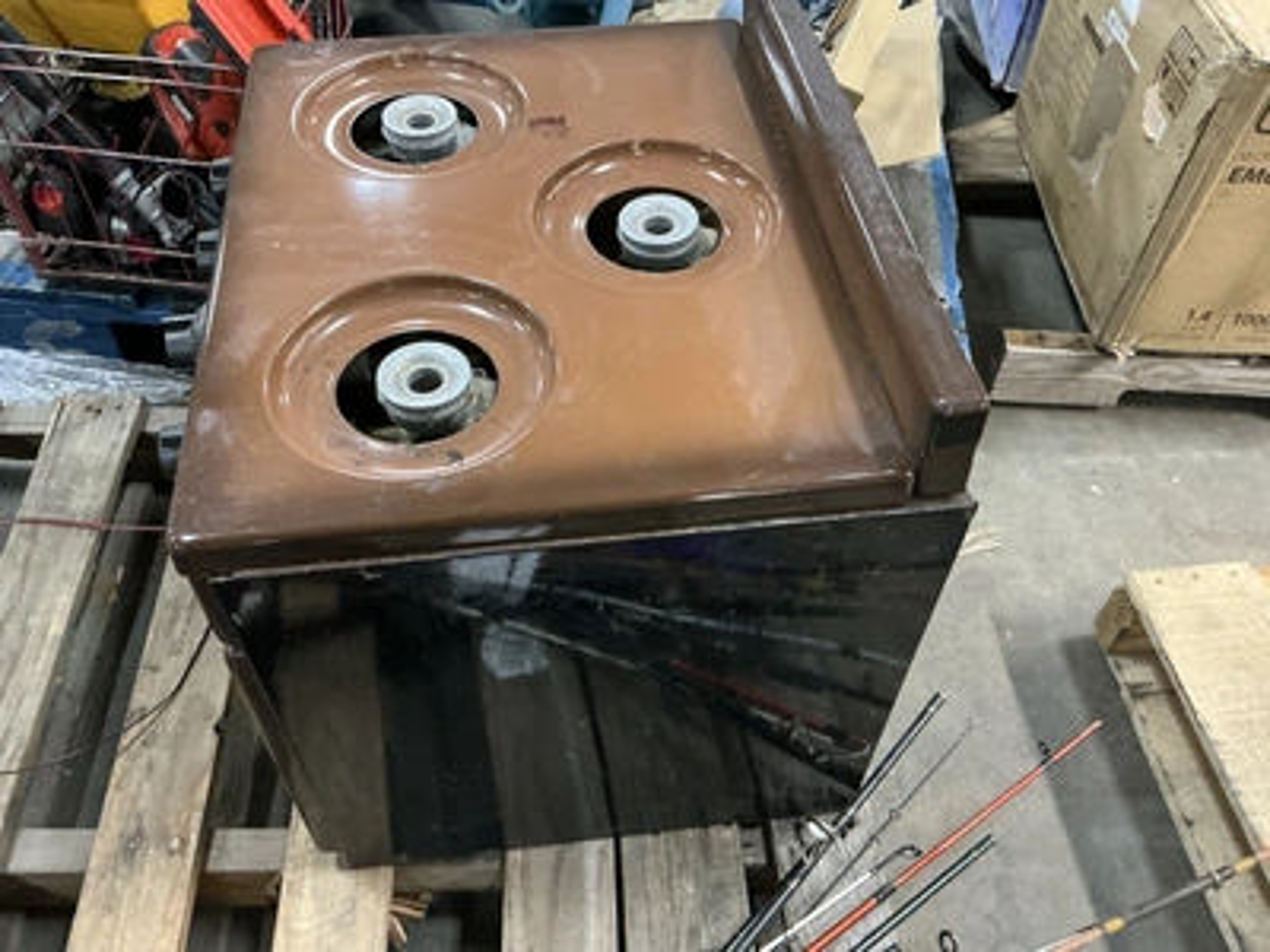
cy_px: 476
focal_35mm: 28
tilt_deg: -49.6
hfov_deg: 63.4
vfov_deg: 49.7
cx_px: 635
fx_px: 1027
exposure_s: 1/40
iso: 320
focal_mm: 3
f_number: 1.8
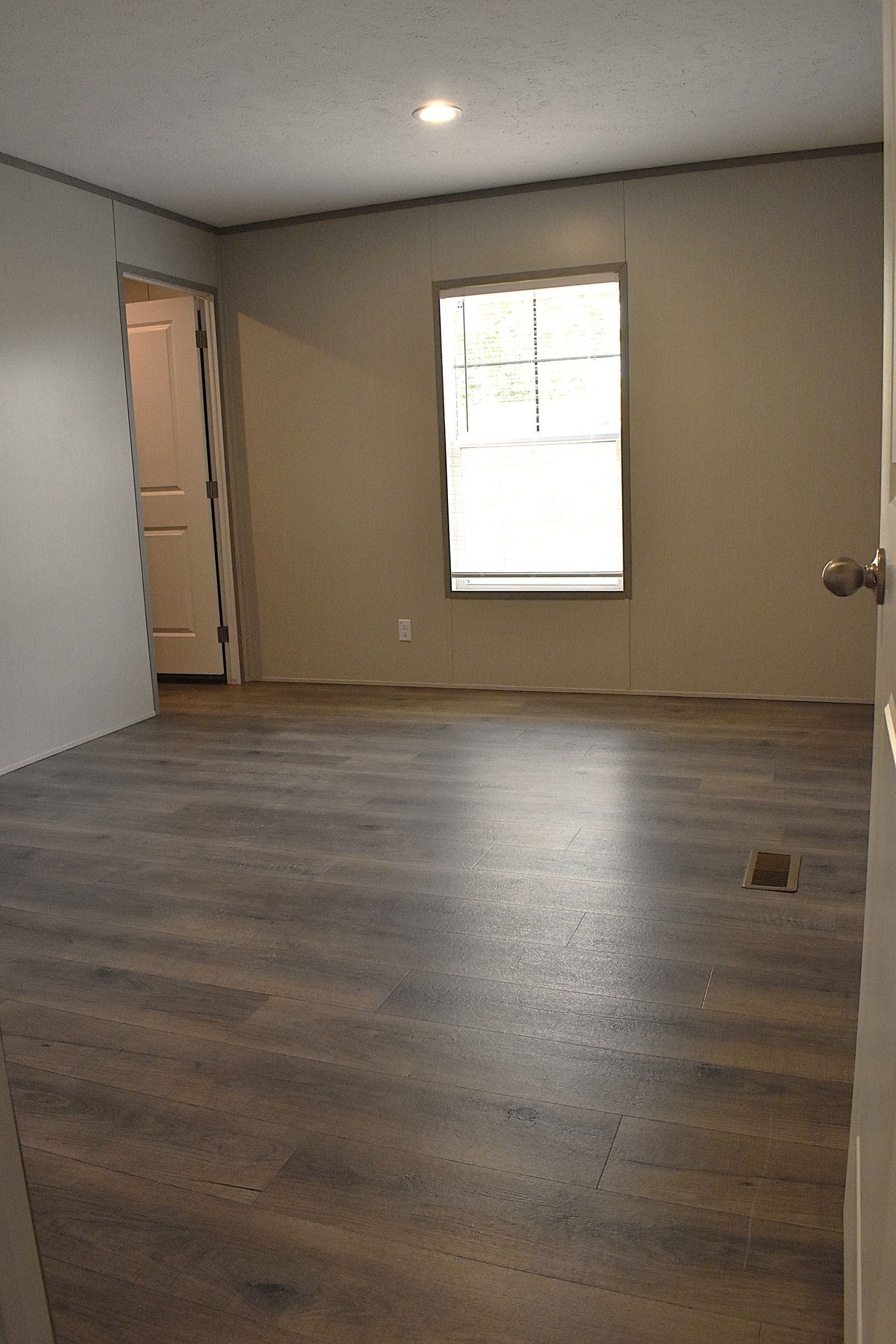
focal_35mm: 27
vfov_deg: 67.4
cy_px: 672
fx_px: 1008
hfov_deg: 47.9
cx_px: 448
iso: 3200
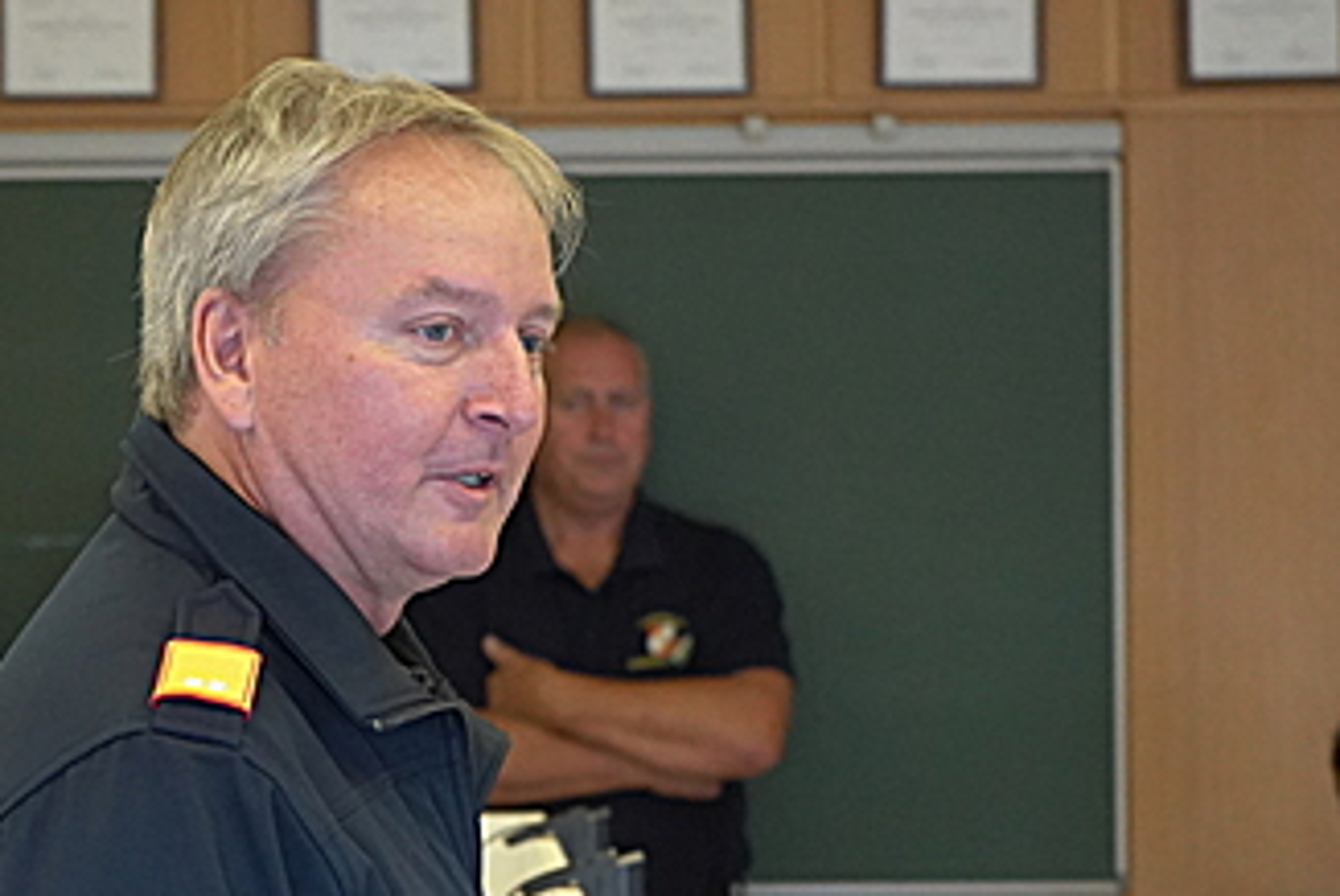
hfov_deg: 17.1
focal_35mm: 119
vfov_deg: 11.5
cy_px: 454
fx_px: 4433
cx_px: 341
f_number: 5.6
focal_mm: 63
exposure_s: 1/400
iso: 8000
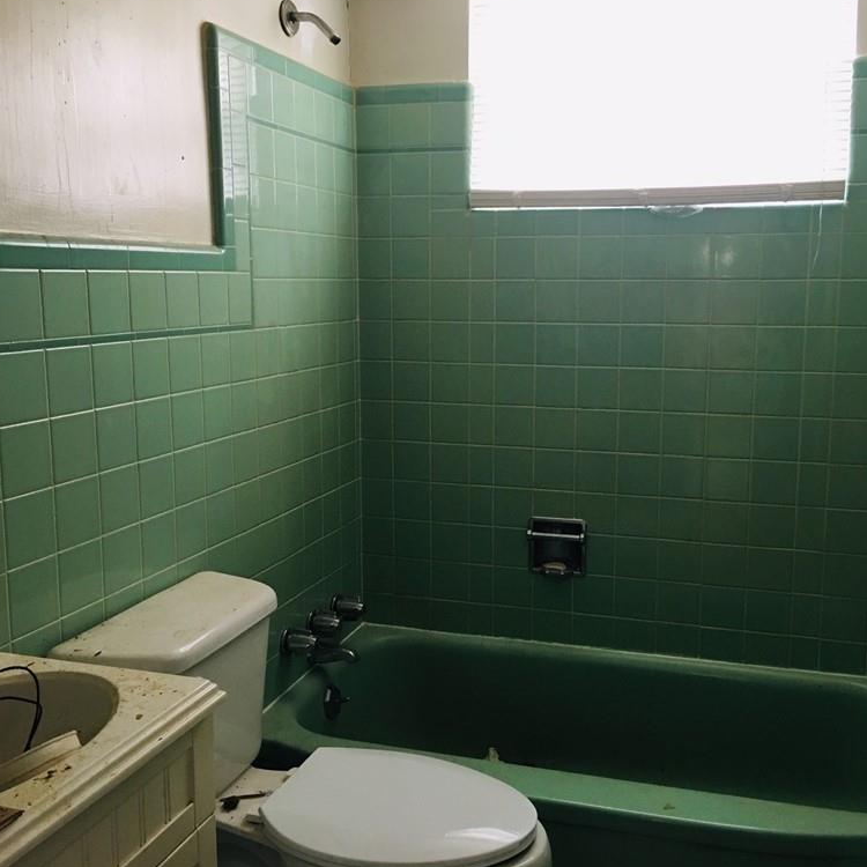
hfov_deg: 47.2
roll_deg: -0.1
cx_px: 462
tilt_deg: -8.5
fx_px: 992
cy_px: 427
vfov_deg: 47.2
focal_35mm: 35
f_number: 2.2
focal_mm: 4.15
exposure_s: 1/15
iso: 50
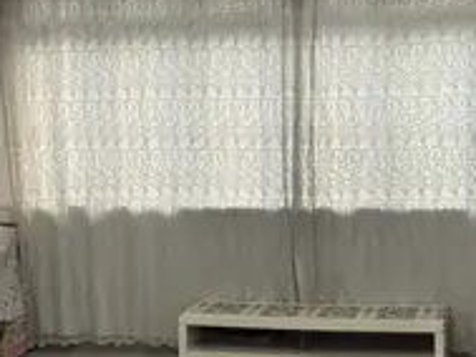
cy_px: 189
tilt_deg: -3.4
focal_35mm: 76
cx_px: 249
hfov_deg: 25.6
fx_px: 1046
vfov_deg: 19.4
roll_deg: +0.4
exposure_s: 1/100
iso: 200
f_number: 1.78
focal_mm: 6.76
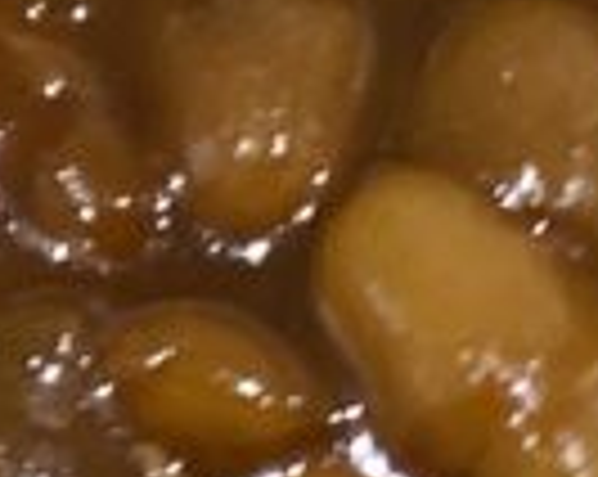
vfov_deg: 7.1
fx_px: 3464
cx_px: -629
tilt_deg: -51.9
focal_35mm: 196
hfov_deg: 9.2
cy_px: -936
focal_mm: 4.25
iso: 400
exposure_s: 1/60
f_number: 1.8
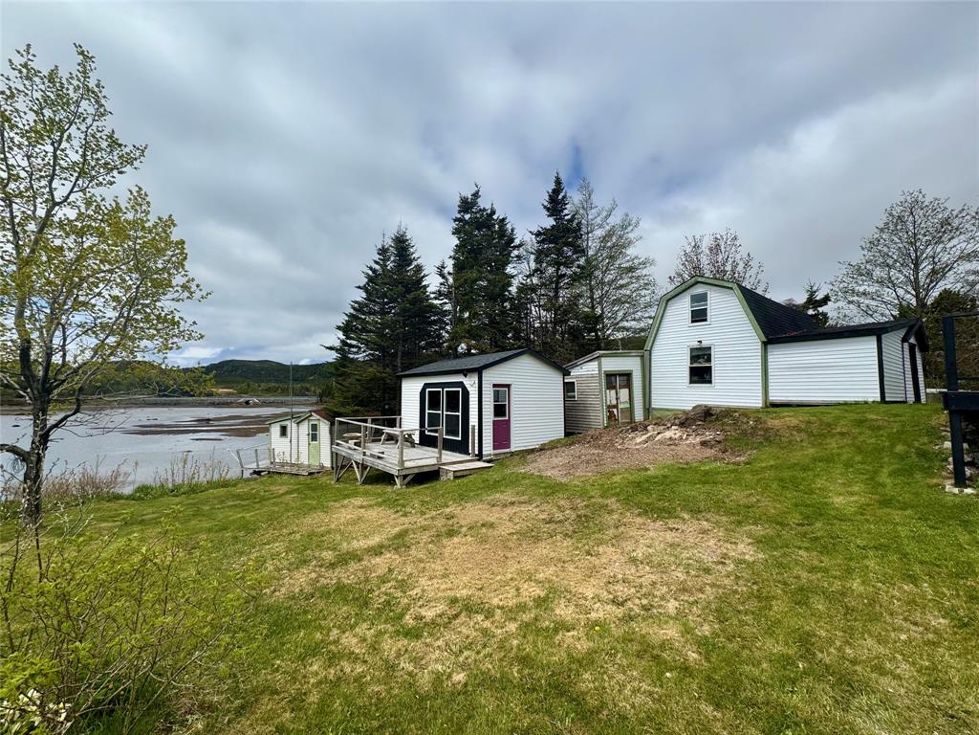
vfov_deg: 85.7
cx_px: 490
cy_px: 368
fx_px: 396
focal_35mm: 14
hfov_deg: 102.1
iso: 50
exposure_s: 1/2674
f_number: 2.2
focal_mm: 2.22
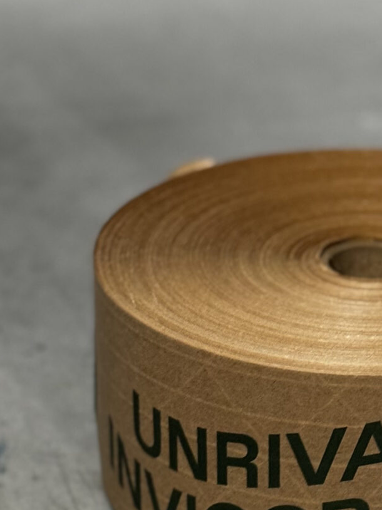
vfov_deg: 13.0
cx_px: 403
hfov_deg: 9.7
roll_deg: -2.6
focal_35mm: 151
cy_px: 440
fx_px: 2223
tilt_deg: -28.2
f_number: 1.78
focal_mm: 6.76
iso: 320
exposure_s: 1/40
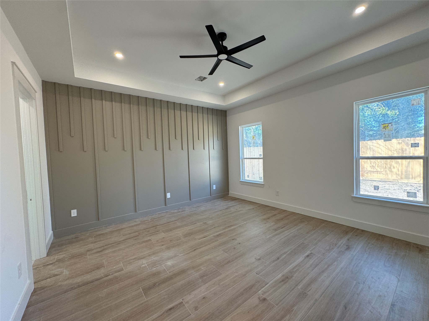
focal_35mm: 14
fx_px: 174
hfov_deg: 102.1
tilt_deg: -2.2
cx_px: 214
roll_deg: +1.5
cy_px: 160
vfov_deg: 85.7
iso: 160
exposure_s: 1/120
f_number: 2.2
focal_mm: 2.22
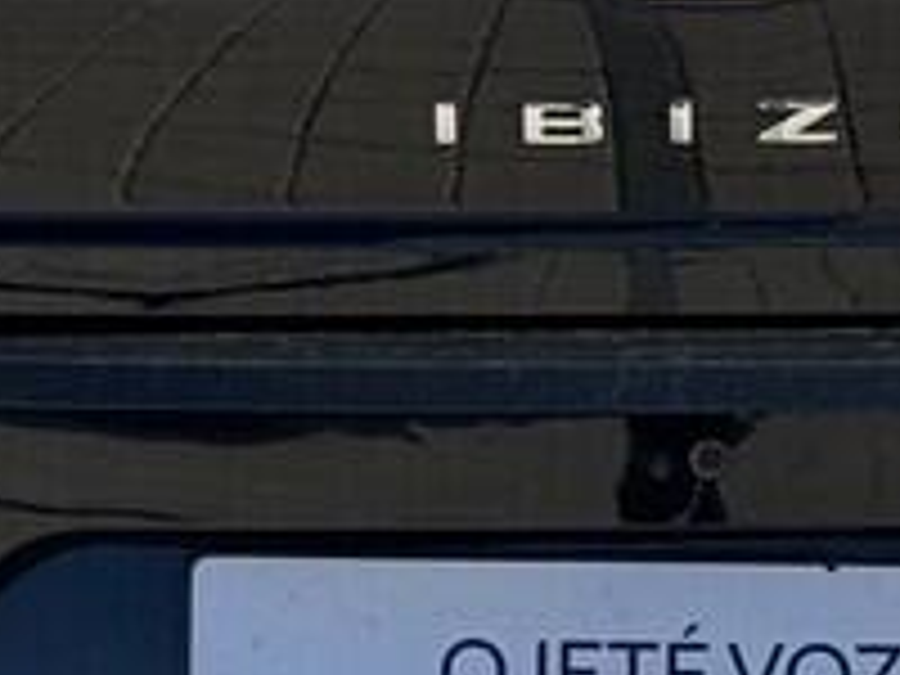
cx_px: 756
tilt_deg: -7.1
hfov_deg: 5.7
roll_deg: +0.0
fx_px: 8996
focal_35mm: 346
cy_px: -58
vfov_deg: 4.3
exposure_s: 1/1984
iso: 64
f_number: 1.78
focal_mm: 6.76
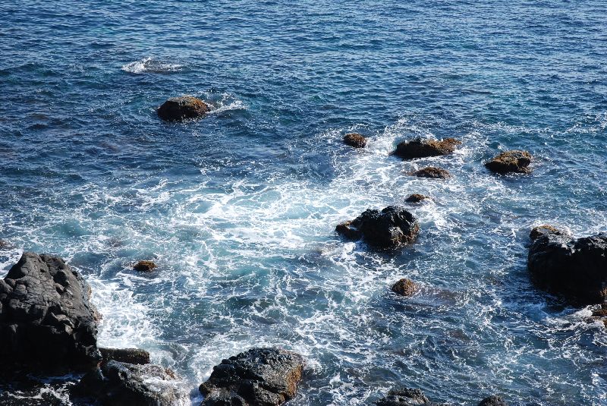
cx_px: 304
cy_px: 203
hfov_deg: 26.0
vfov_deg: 17.5
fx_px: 1316
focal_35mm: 78
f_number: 7.1
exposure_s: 1/200
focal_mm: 52
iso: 100
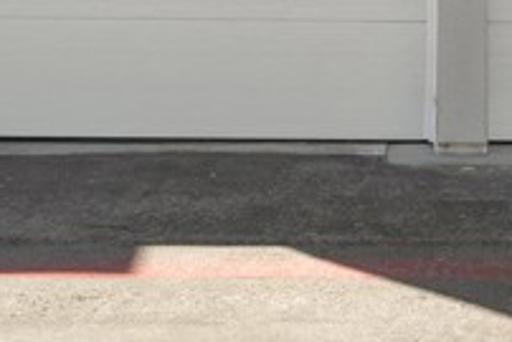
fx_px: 1309
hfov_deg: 21.9
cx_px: 378
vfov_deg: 14.2
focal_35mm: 92
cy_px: -128
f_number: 8
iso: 100
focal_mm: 29
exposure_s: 1/50
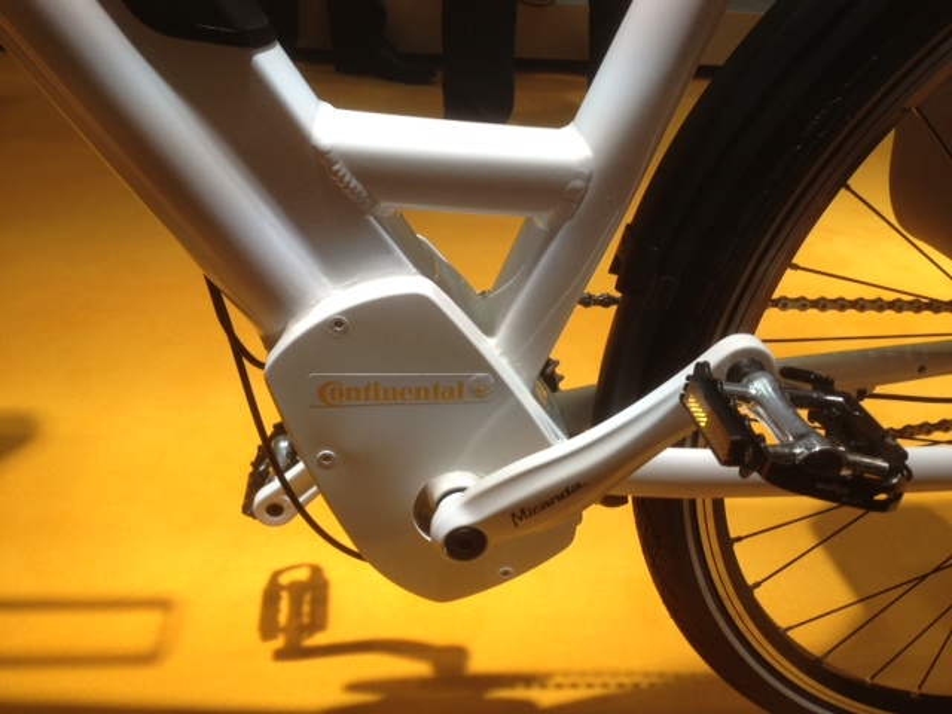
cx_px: 476
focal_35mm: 35
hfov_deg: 52.6
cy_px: 357
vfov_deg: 40.7
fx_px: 963
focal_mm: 4.28
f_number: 2.4
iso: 50
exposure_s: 1/120
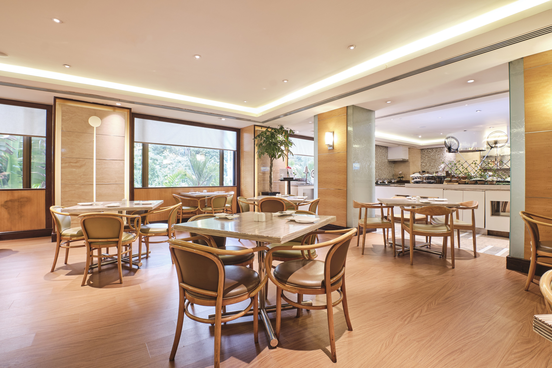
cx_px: 276
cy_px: 184
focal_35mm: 16
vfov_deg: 73.7
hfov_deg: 96.7
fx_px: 245
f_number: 8
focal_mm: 10.5
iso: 200
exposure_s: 1.5
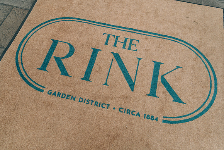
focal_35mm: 28
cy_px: 75
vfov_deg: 46.4
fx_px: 174
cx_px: 112
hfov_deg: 65.5
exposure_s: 1/160
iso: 800
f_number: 7.1
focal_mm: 28
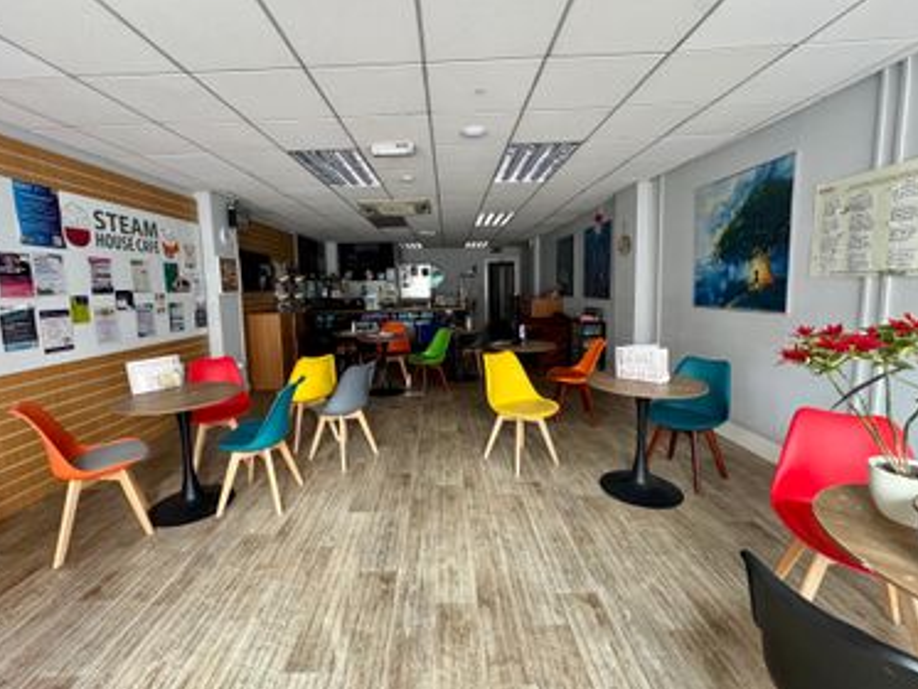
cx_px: 436
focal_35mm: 15
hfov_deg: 98.1
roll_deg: +2.2
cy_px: 327
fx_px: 398
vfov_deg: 81.7
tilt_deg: -5.8
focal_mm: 2.22
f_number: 2.2
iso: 320
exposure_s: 1/67
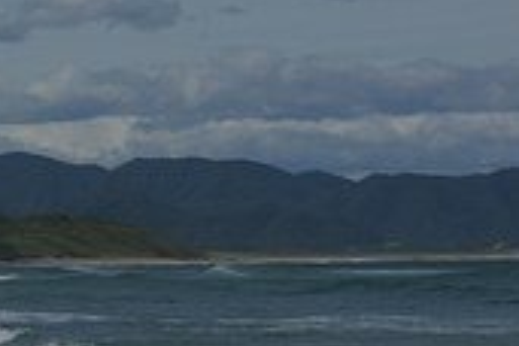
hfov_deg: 8.3
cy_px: 17
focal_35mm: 246
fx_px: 3553
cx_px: -121
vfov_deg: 5.6
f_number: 11
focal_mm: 55
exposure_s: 1/1500
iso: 200
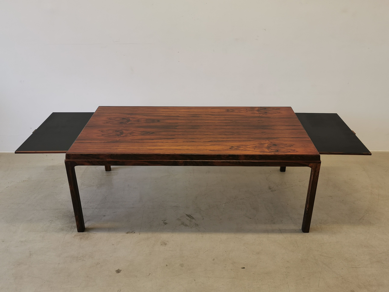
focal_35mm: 33
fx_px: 371
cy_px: 146
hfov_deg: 55.4
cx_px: 194
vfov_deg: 42.9
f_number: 1.8
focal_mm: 5.58
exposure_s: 1/100
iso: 100
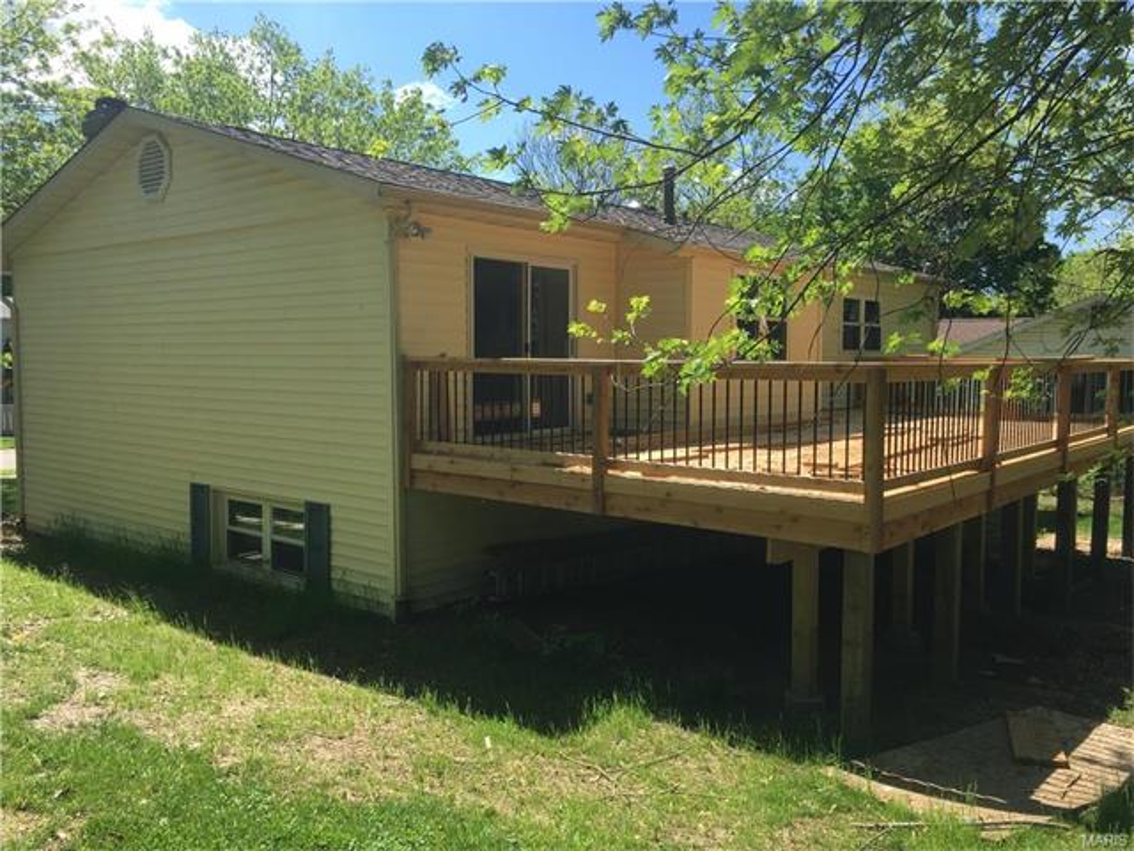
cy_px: 426
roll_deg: +0.1
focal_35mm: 29
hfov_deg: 61.7
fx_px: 950
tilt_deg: -4.8
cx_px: 567
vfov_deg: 48.2
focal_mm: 4.15
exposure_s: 1/845
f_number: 2.2
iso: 25
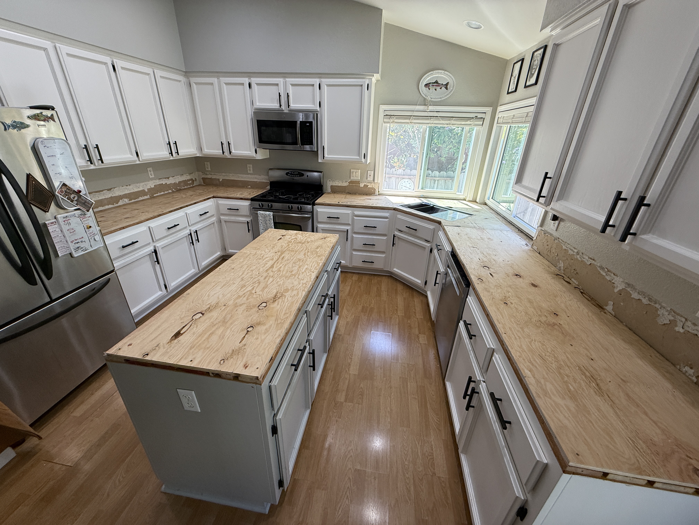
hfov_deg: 102.1
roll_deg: -0.4
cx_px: 350
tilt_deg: -22.8
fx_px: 283
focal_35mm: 14
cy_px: 262
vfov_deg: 85.7
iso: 125
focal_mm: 2.22
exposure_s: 1/120
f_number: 2.2
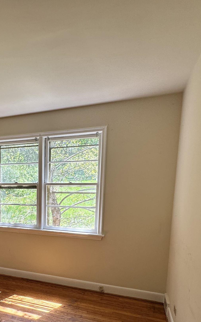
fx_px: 245
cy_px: 218
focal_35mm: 28
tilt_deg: -7.8
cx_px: 23
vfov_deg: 64.5
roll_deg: -1.1
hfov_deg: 41.3
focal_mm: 2.22
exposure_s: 1/115
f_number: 2.2
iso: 40
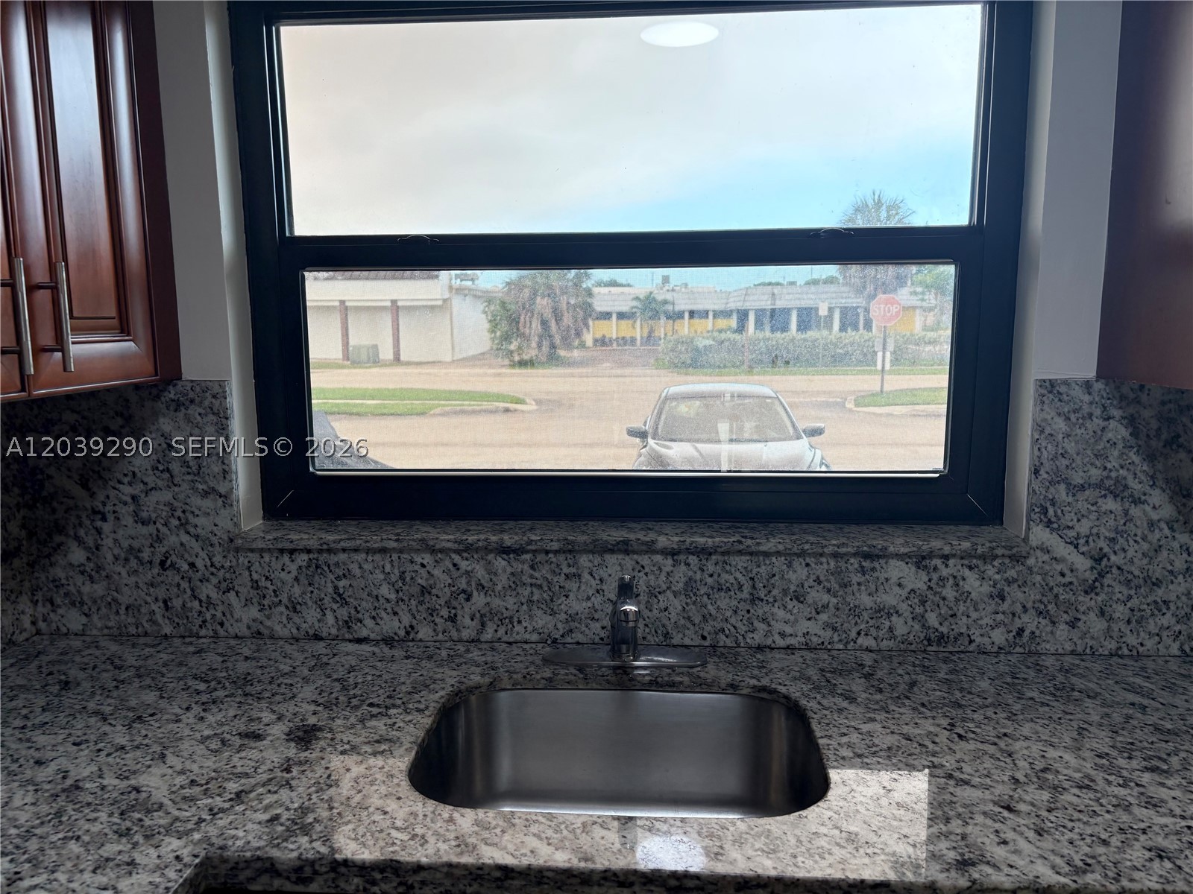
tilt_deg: -7.6
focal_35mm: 26
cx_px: 596
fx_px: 896
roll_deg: +1.3
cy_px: 447
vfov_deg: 53.1
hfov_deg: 67.3
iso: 64
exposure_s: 1/238
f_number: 1.6
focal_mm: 5.96
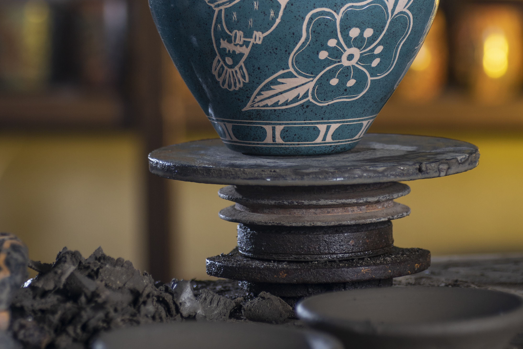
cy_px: 35
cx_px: 262
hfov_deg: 10.1
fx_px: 2949
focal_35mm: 203
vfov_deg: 6.8
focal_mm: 90
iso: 100
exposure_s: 1/125
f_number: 3.5
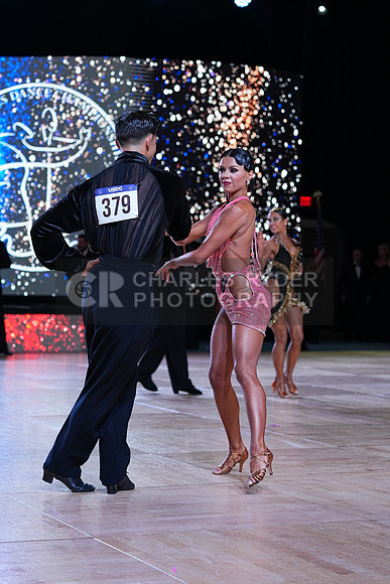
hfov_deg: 16.5
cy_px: 292
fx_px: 1348
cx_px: 195
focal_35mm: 83
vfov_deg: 24.5
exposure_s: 1/500
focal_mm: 83
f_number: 4
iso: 1000
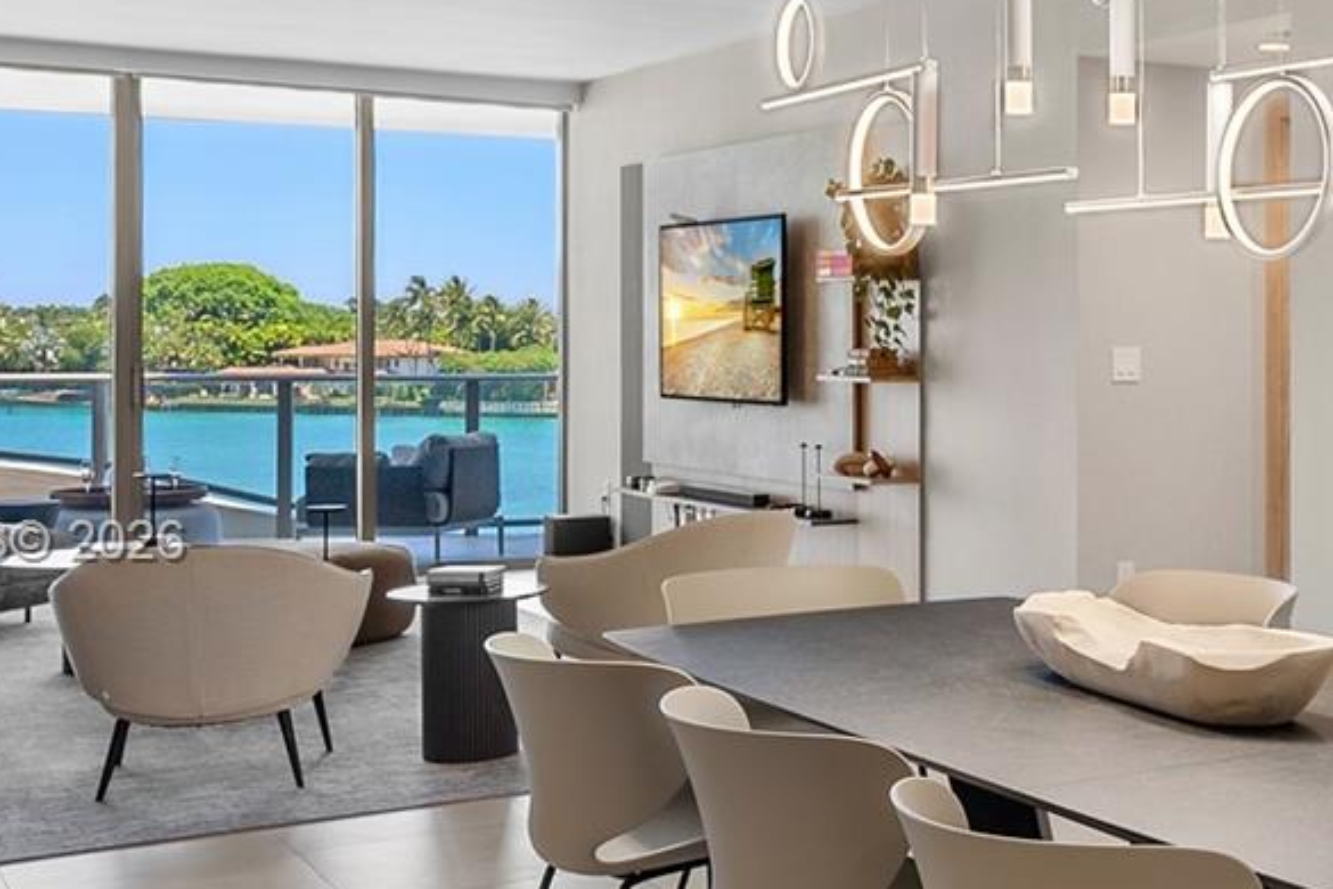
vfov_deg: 25.9
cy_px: 545
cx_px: 1299
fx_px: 1925
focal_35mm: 52
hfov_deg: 35.0
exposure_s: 1/3
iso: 200
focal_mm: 19
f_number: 8
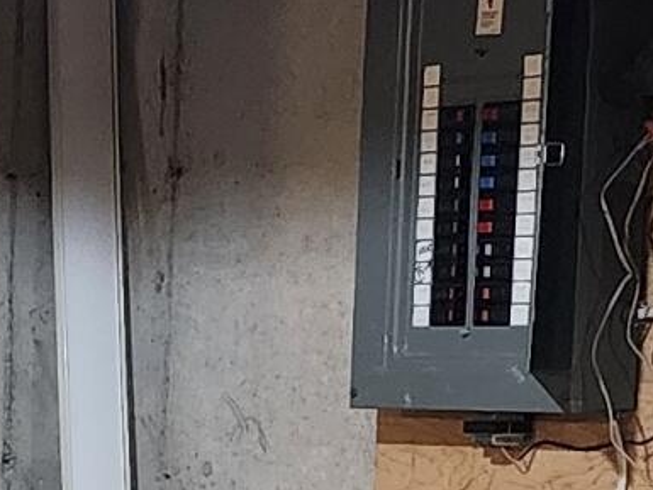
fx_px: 3378
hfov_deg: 10.2
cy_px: 949
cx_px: -629
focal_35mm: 179
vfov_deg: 8.0
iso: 800
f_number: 1.8
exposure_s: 1/60
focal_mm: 6.4
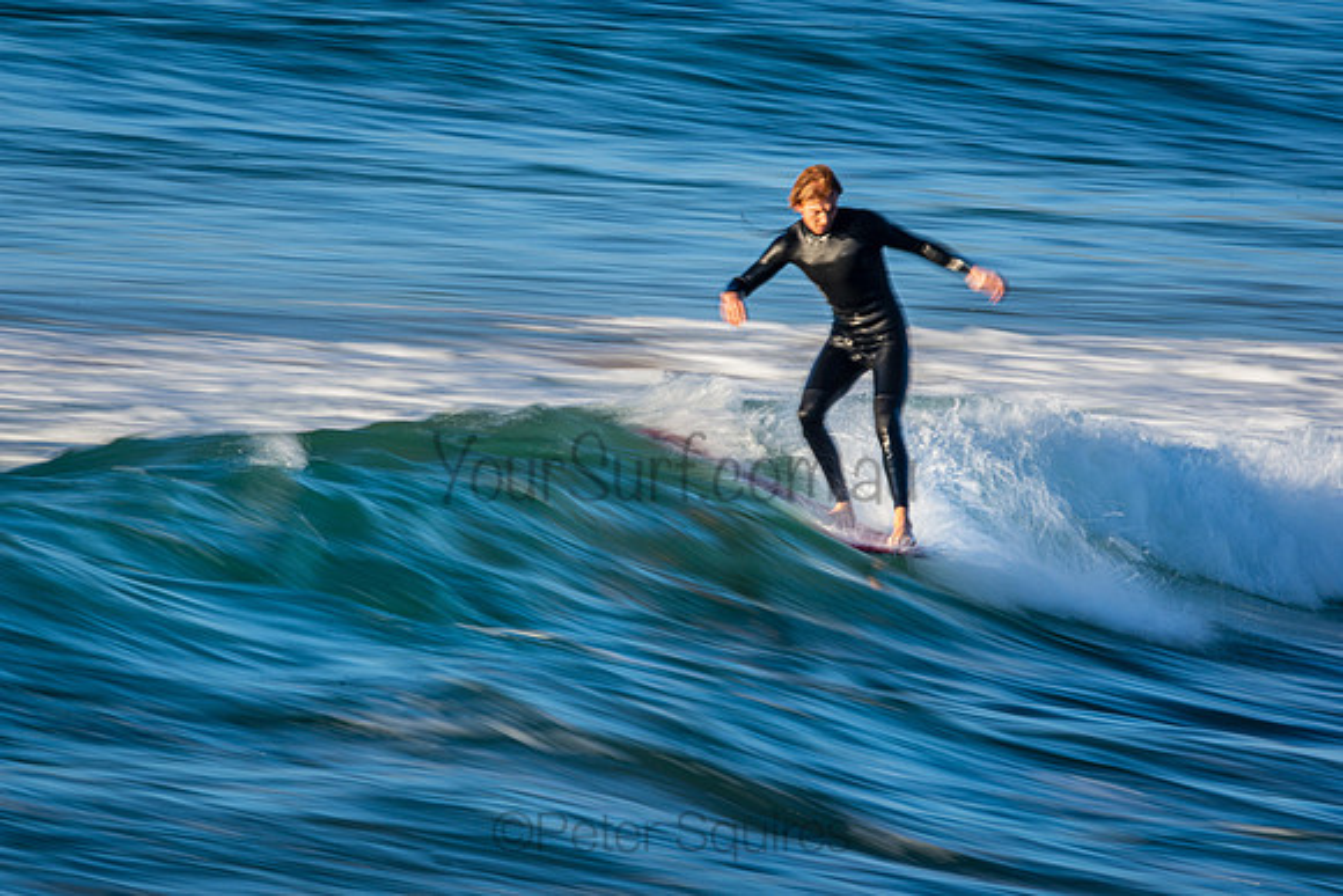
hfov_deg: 2.7
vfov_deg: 1.8
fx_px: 27984
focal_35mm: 750
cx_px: 672
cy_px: 448
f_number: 29
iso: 100
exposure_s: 1/15
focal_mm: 500
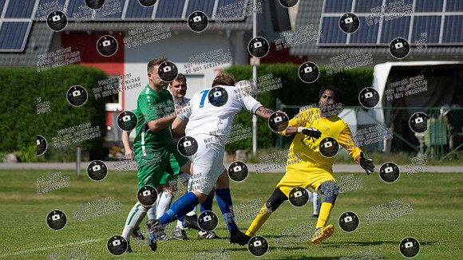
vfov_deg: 5.8
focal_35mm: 210
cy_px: 106
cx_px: 232
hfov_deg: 10.3
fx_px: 2572
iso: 800
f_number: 5.6
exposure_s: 1/8000
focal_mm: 200
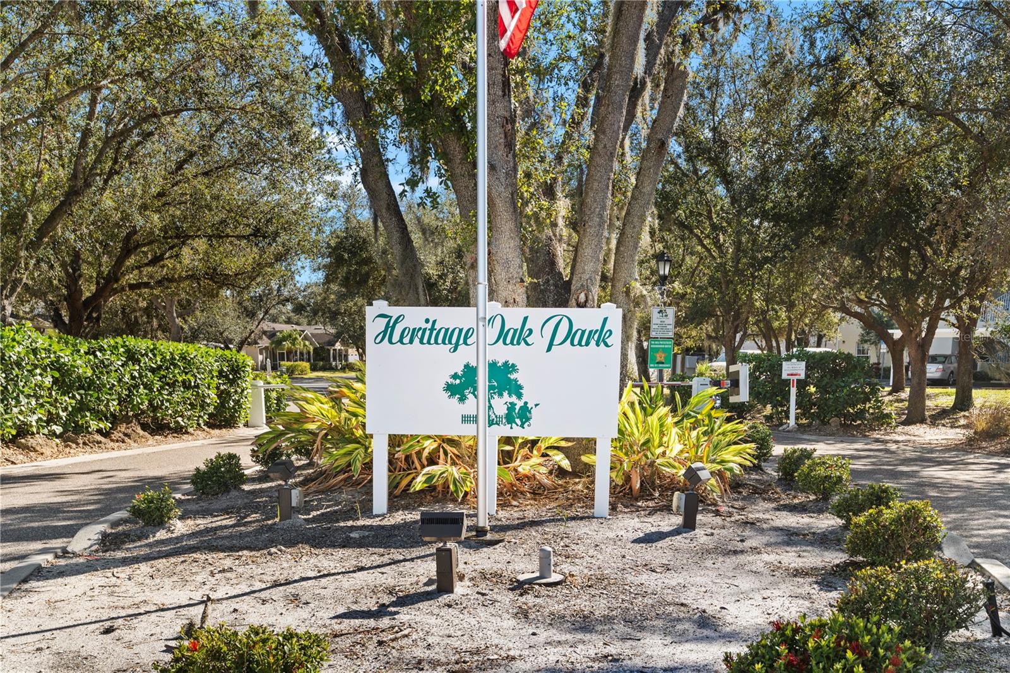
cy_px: 336
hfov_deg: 55.1
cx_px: 505
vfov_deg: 38.3
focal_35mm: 34
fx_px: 968
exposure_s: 1/40
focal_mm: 34.5
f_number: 9
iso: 200
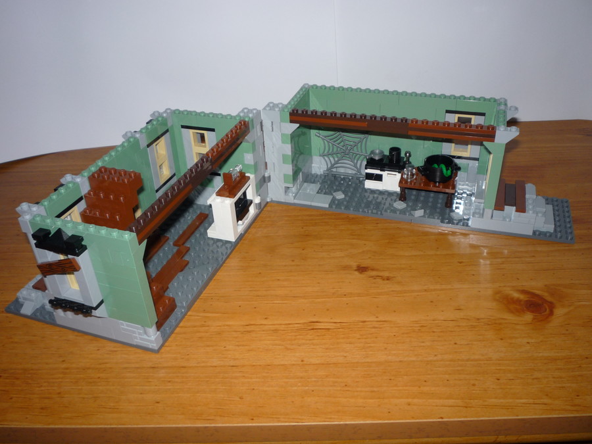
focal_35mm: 32
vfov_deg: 44.2
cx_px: 296
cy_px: 222
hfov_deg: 56.8
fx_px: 547
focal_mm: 5.2
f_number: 3.3
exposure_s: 1/30
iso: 100
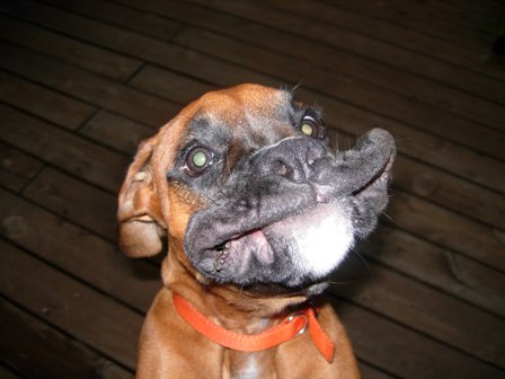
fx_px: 525
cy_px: 190
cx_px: 252
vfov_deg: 39.7
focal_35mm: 36
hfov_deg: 51.4
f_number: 2.7
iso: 50
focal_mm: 7.5
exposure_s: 1/45.2
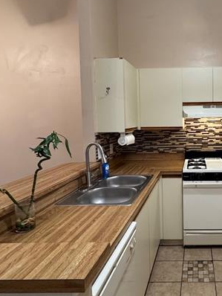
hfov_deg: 46.9
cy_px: 132
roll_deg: +1.7
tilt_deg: -3.8
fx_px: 231
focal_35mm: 27
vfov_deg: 65.1
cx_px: 195
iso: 250
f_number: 2.2
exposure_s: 1/60
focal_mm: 2.22
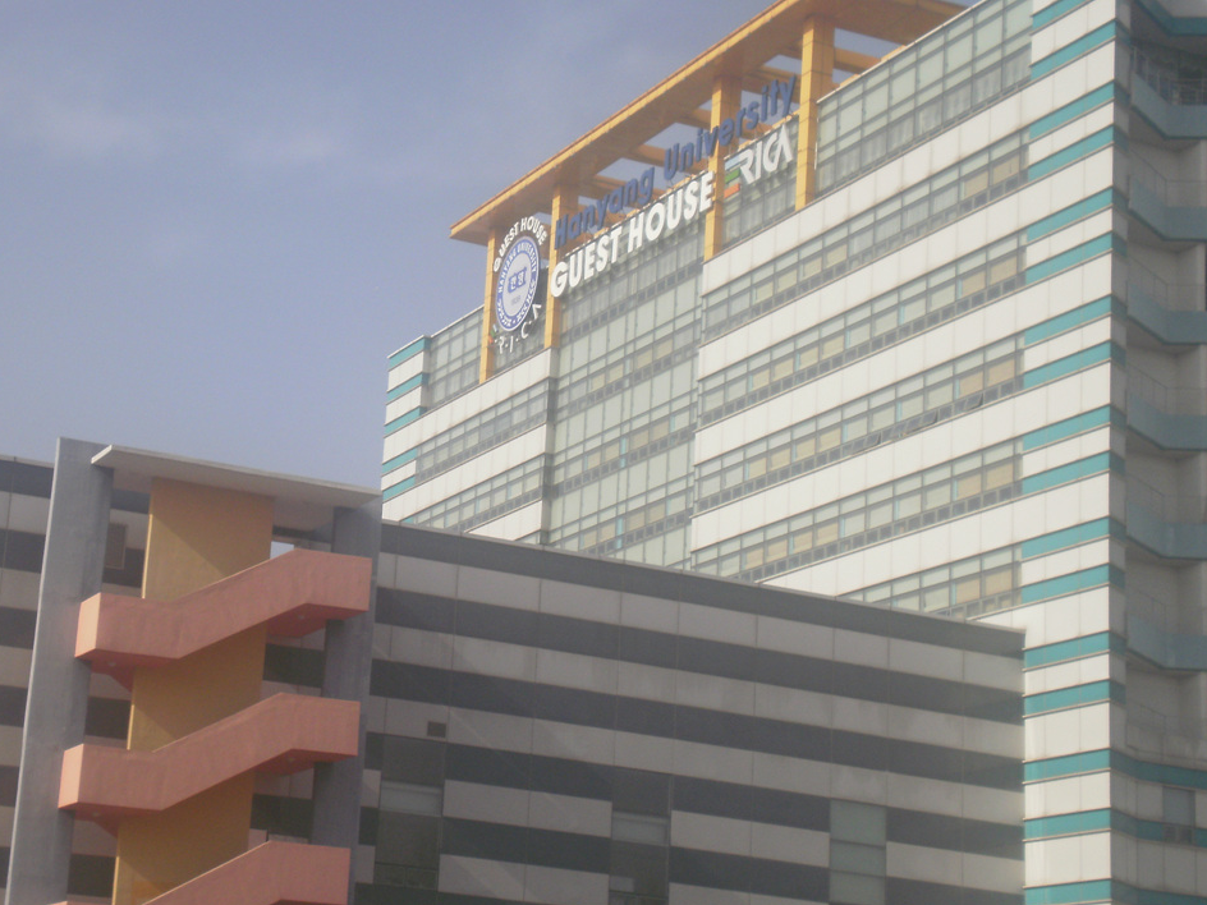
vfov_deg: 18.4
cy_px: 501
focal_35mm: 80
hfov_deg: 24.4
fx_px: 2789
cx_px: 454
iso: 100
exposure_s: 1/640
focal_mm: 10.3
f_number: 5.9
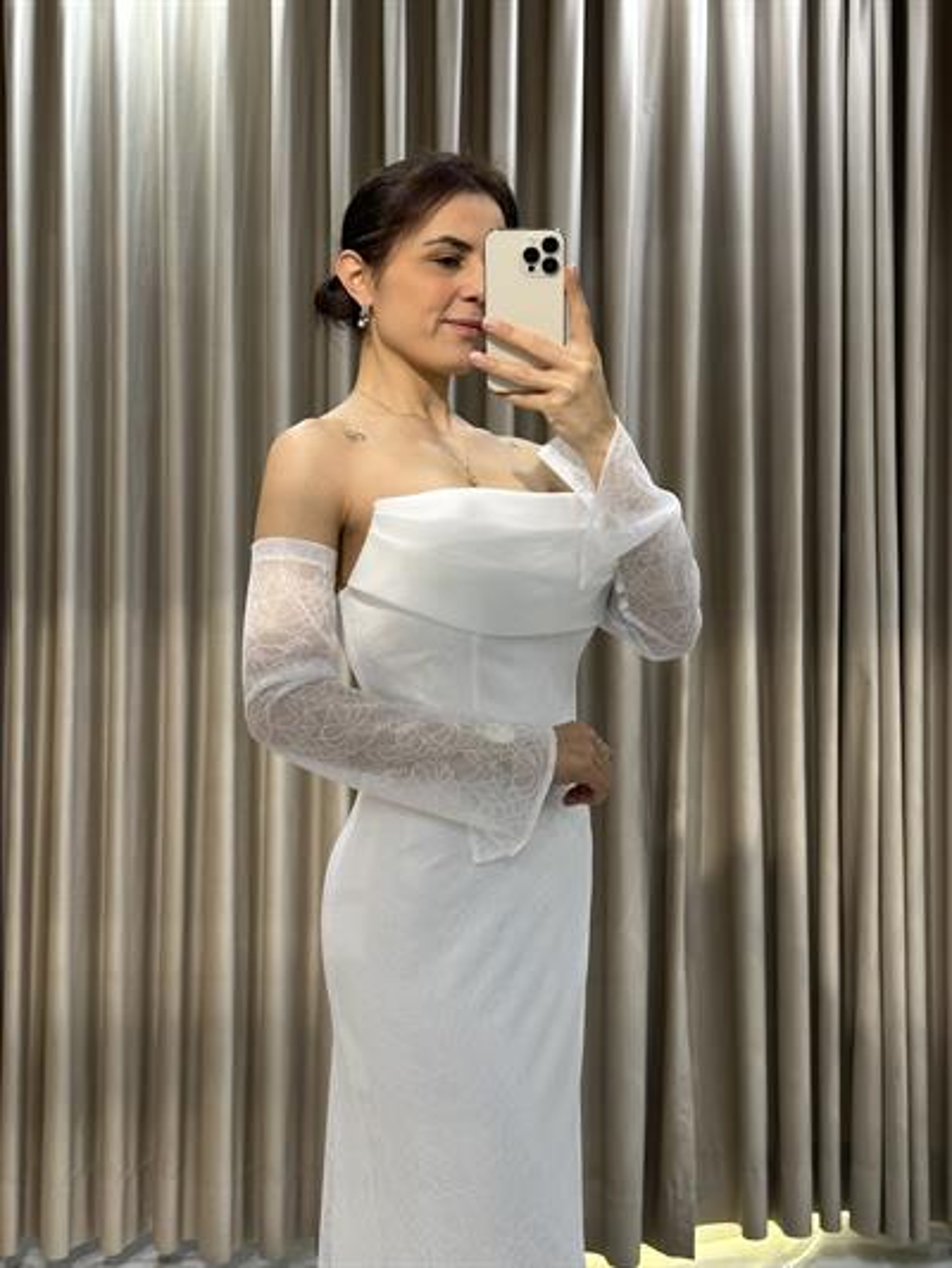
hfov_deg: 30.3
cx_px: 476
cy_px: 634
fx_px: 1759
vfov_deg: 39.6
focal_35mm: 48
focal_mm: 6.86
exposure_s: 1/100
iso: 50
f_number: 1.78
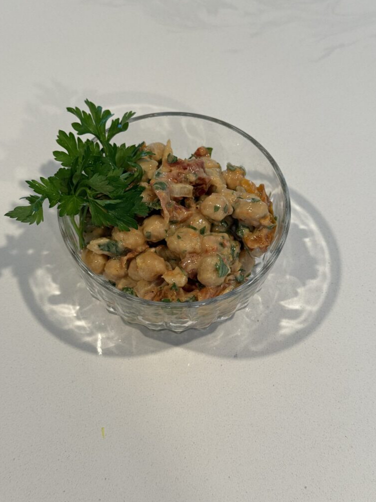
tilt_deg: -58.7
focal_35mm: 49
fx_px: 710
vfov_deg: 38.9
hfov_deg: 29.7
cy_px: 251
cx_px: 188
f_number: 1.78
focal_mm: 6.76
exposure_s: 1/40
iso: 200
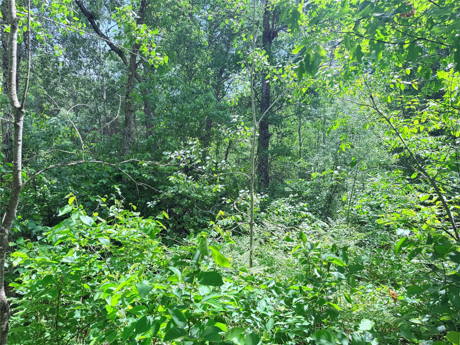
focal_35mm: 24
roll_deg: +0.2
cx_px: 230
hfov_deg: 71.6
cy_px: 172
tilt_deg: +7.6
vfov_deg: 56.8
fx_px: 319
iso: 100
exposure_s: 1/543
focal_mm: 6.76
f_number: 1.78
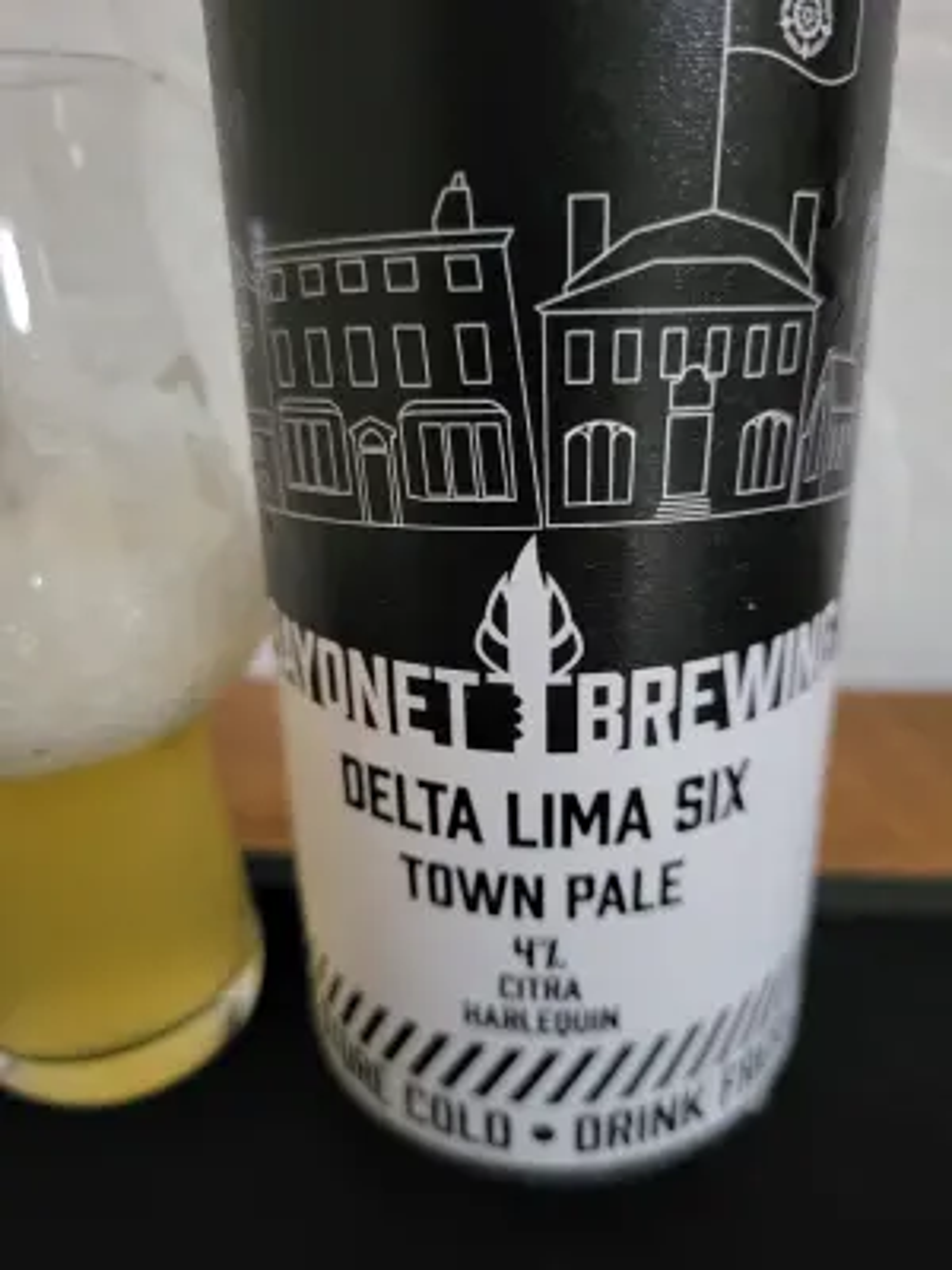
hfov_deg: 53.1
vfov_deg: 67.3
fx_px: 953
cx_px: 476
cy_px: 635
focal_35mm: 26
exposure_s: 1/25
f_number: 1.8
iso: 1250
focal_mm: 5.4
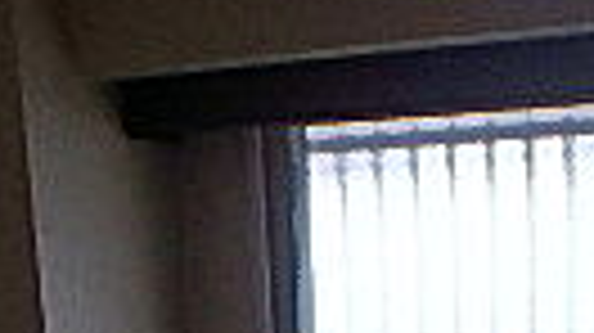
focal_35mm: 111
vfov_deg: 8.8
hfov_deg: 19.2
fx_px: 1747
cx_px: 418
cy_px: 1012
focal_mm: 3.7
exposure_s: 1/50
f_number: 3.5
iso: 200
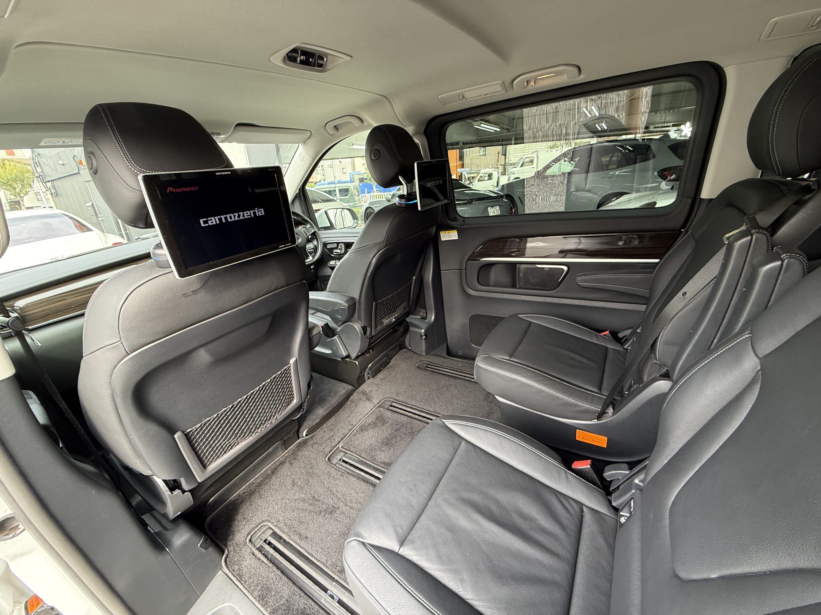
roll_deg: +3.8
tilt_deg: -19.4
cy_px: 308
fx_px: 332
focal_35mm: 14
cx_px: 410
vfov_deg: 85.7
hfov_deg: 102.1
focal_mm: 2.22
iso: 320
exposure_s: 1/99
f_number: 2.2
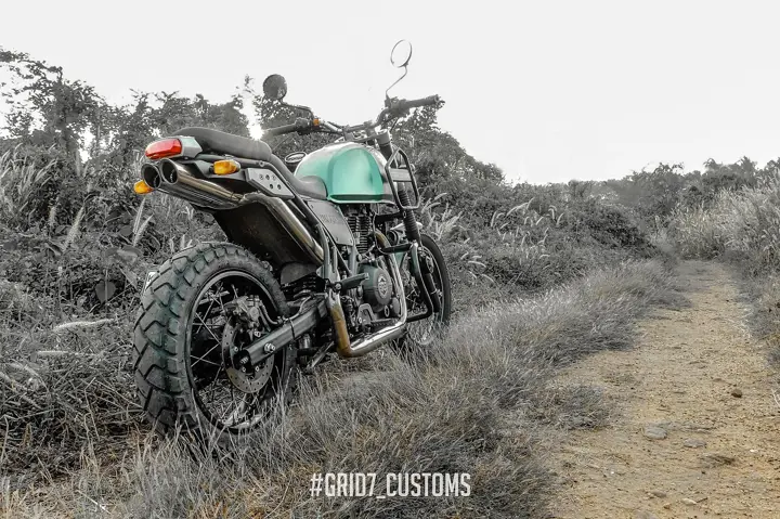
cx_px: 390
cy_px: 260
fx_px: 714
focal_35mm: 33
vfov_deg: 39.9
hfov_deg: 57.3
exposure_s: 1/60
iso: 800
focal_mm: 12.2
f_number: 11
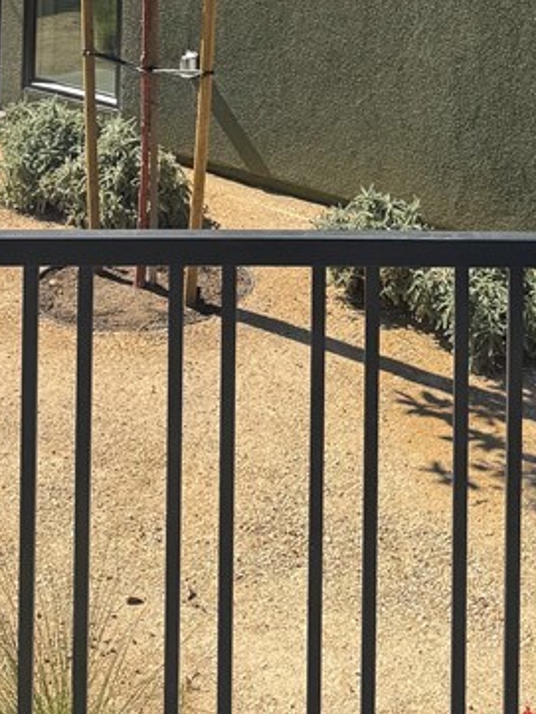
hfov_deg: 21.6
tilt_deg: -0.1
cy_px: -223
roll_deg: +0.2
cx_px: 322
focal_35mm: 68
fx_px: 1403
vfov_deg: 24.7
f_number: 1.78
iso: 80
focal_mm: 6.76
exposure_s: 1/2604
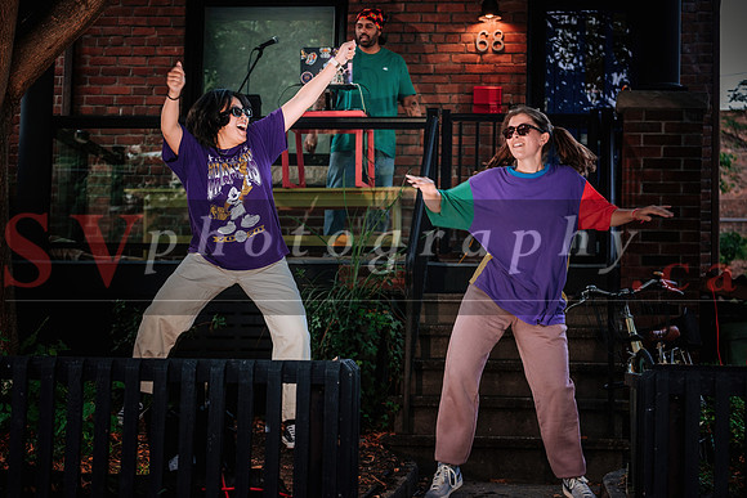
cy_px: 249
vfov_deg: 17.9
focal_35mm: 76
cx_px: 374
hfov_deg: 26.5
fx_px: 1583
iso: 400
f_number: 2.8
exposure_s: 1/200
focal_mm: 50
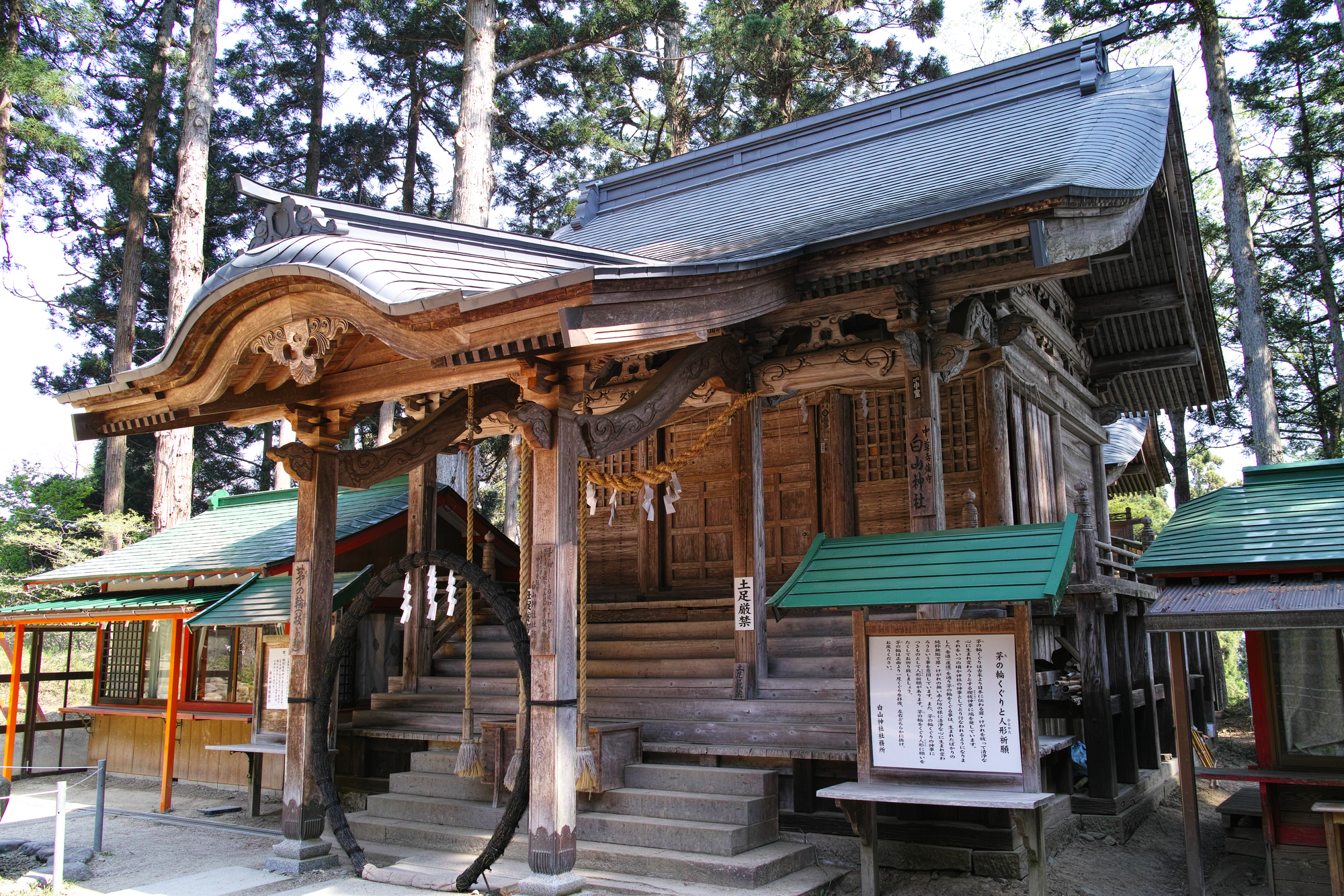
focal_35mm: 28
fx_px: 1045
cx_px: 672
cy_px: 448
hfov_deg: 65.5
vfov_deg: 46.4
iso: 100
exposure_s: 1/80
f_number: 4.5
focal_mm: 19
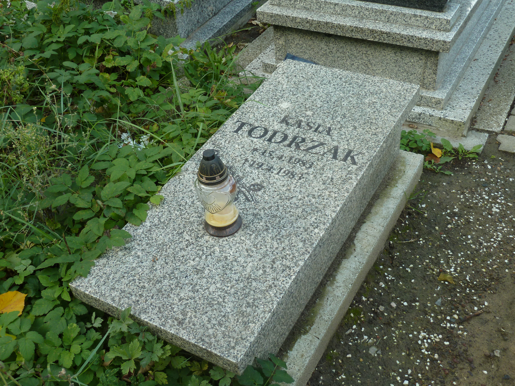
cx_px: 258
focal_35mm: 40
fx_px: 595
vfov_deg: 36.0
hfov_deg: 46.8
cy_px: 193
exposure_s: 1/80
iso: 80
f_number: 3.6
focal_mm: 6.5
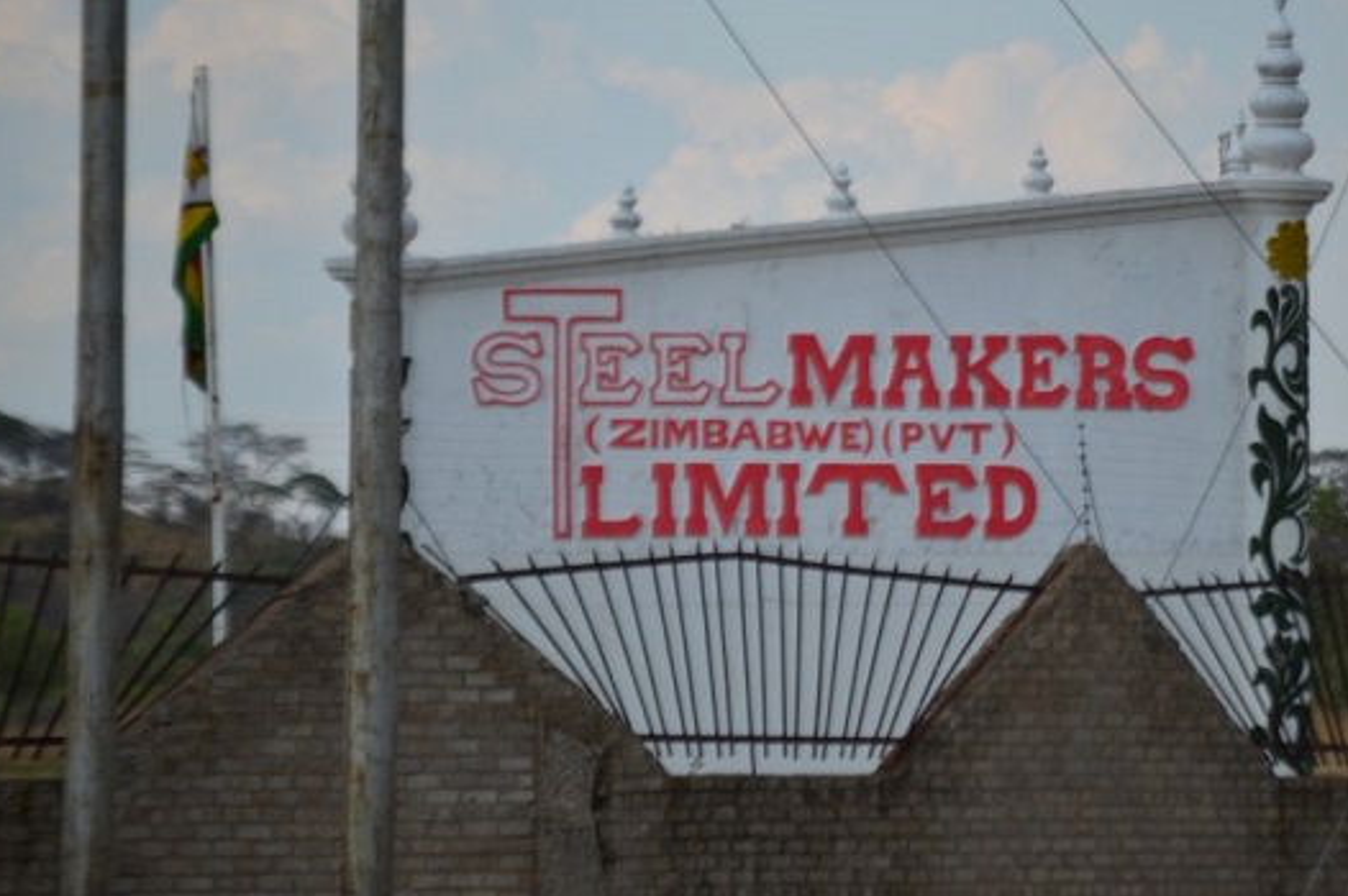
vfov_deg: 3.8
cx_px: 787
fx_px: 13658
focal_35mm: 365
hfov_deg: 5.6
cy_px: 356
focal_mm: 200
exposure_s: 1/1600
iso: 400
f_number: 5.6
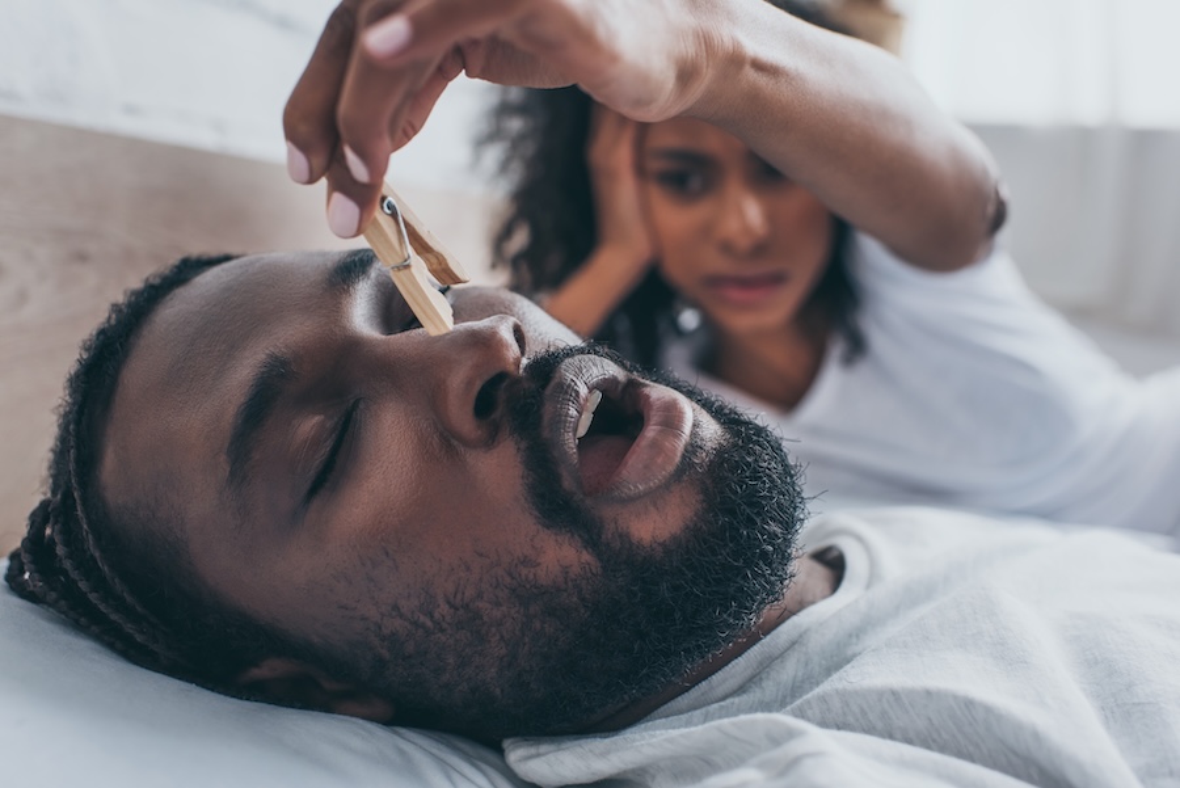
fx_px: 1148
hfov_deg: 54.4
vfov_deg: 37.9
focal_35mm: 35
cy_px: 394
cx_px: 590
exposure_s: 1/100
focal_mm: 35
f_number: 3.5
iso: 500
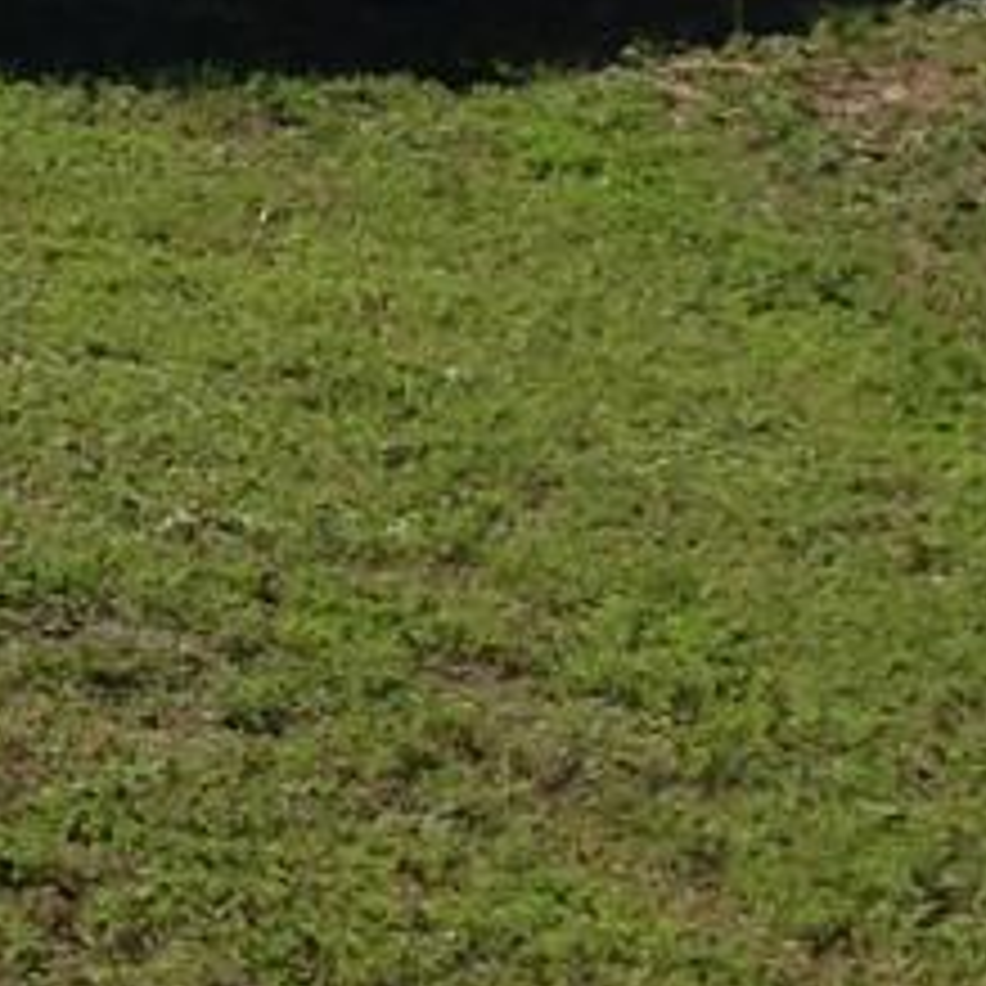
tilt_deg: -0.3
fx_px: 8572
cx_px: -1351
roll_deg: +0.2
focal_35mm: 266
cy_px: -410
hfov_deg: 6.3
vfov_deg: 6.5
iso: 50
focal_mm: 4.12
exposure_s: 1/1550
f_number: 2.4
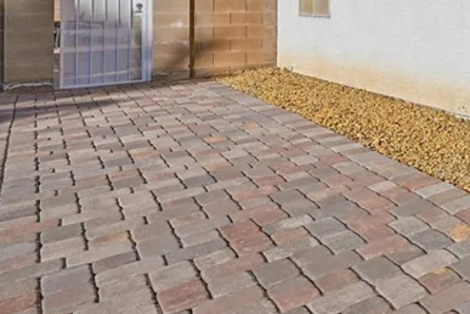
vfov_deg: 32.7
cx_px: 617
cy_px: -7
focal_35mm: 37
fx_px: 483
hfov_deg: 35.0
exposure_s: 1/1600
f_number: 10
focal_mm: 14
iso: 64
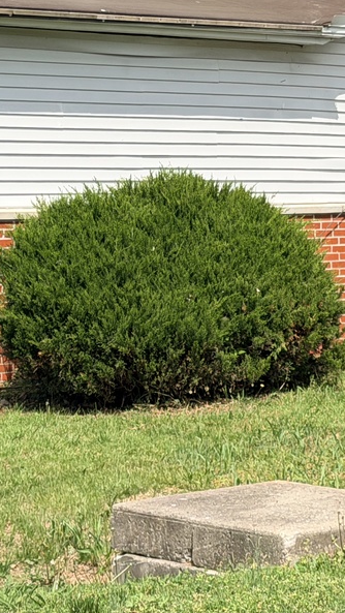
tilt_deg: +3.0
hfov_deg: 9.6
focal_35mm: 127
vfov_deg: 16.7
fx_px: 2063
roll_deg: +0.3
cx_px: 174
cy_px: 68
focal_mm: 6.76
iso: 64
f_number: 1.78
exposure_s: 1/4098
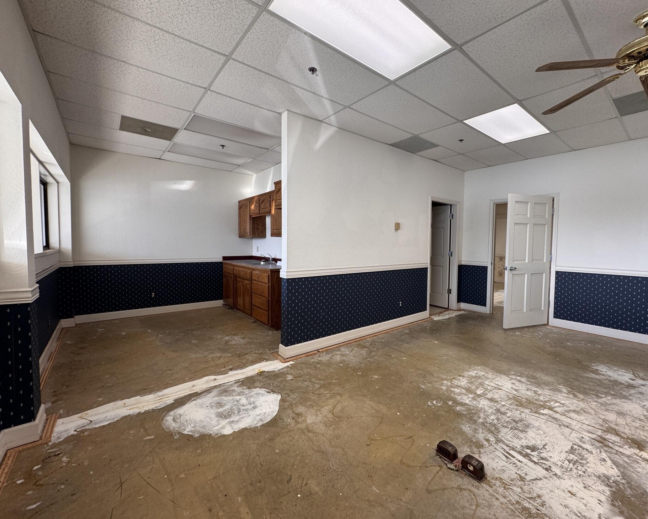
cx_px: 341
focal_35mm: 15
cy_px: 255
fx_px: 288
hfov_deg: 96.7
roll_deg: -0.2
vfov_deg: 84.0
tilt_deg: -3.3
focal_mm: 2.22
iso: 100
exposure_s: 1/118
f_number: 2.2
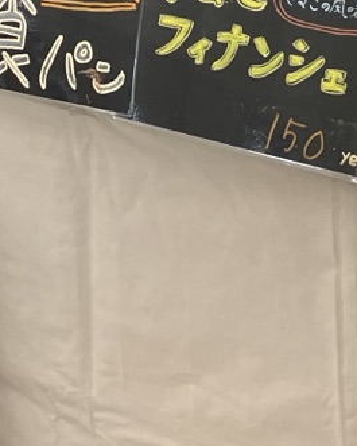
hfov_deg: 11.6
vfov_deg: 13.2
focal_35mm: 132
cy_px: -348
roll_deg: +4.2
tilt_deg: -11.3
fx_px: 1743
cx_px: 51
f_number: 1.8
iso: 50
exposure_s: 1/100
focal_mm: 3.99
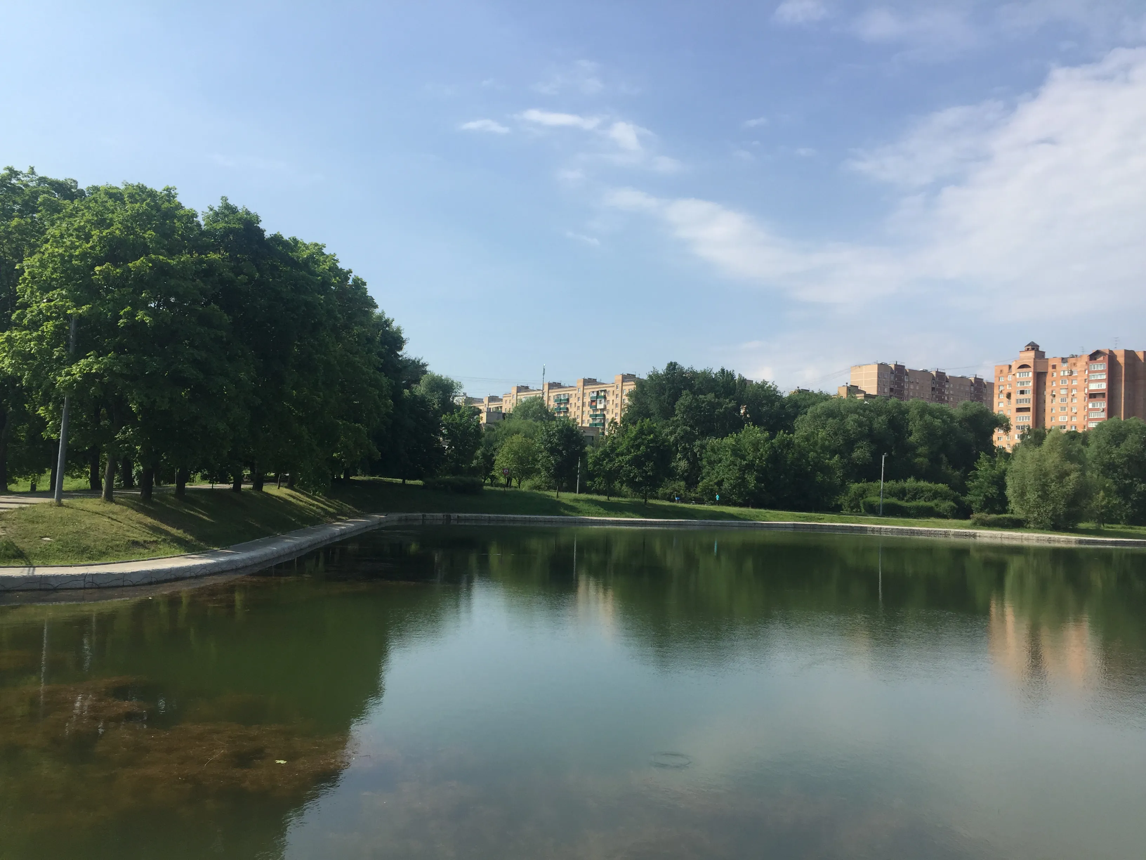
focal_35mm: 29
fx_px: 960
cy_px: 430
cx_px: 573
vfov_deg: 48.2
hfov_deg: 61.7
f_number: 2.2
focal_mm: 4.15
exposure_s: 1/1582
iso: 32
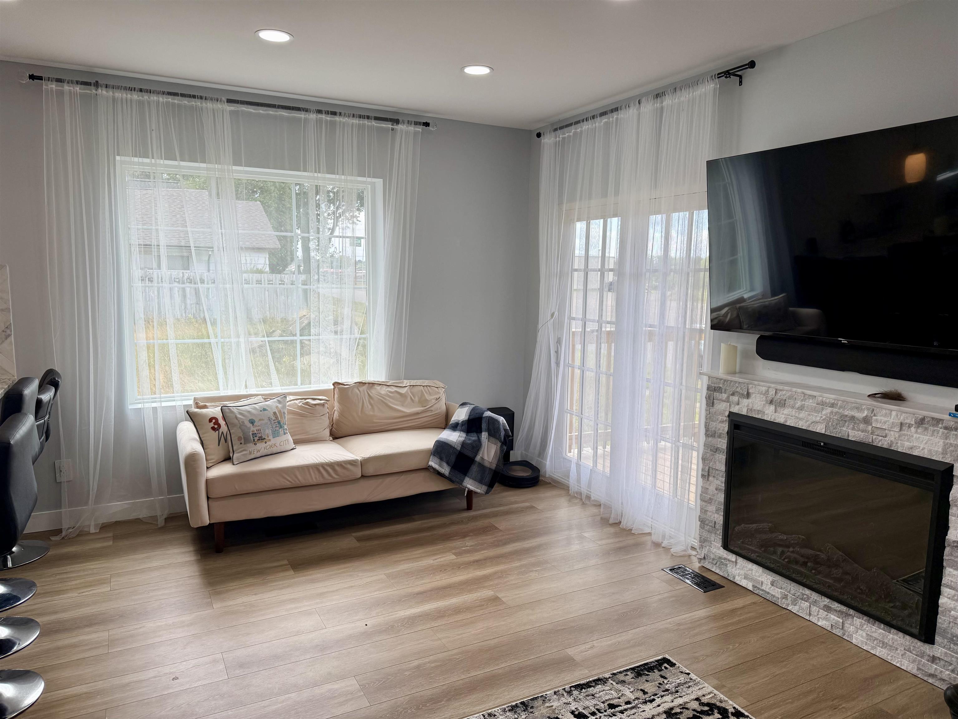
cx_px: 479
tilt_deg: -7.1
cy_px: 360
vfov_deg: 56.8
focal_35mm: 24
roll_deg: -0.8
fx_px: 664
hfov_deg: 71.6
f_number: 1.78
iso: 80
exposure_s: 1/395
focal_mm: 6.76
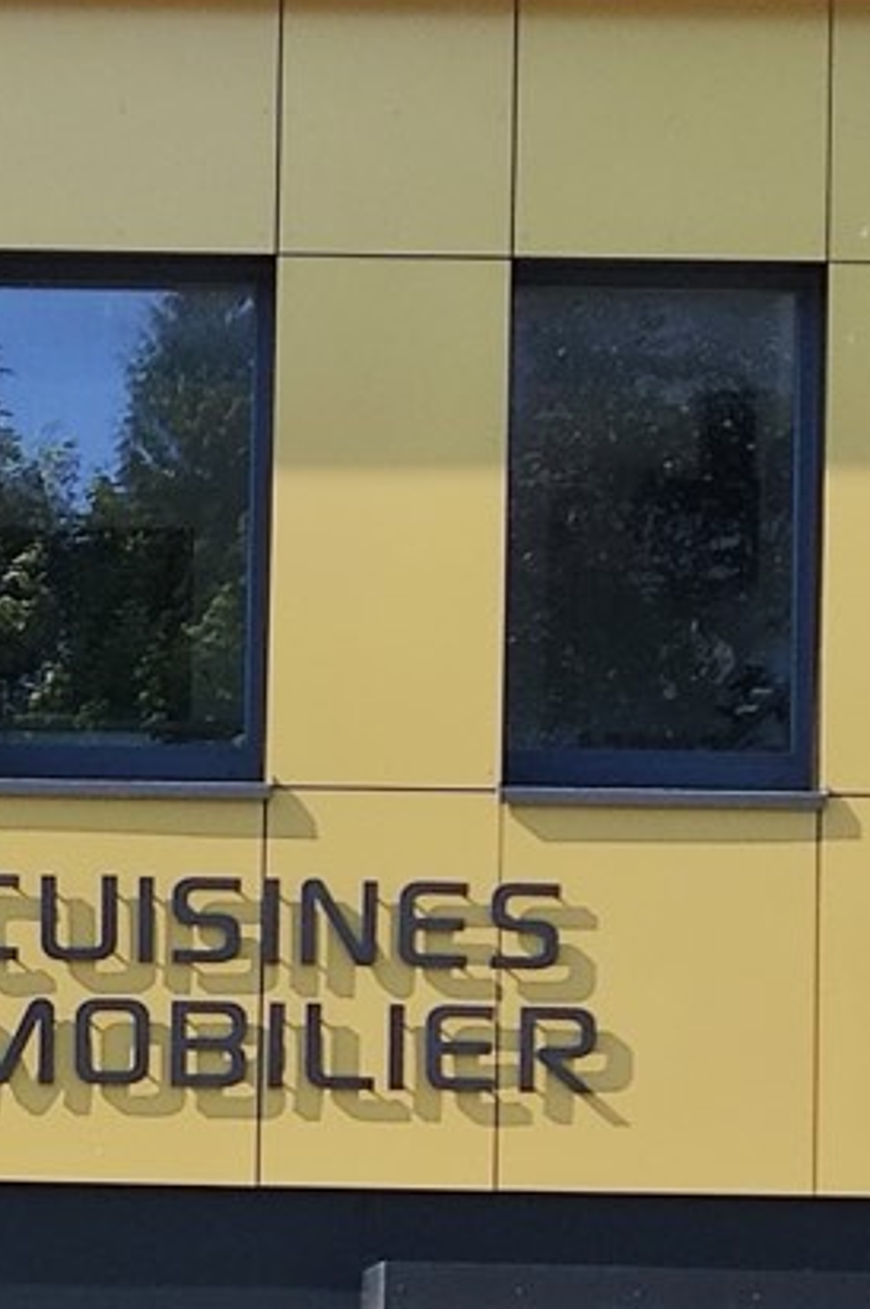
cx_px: -391
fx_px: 3340
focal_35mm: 92
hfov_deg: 14.0
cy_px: 1325
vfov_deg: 21.4
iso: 50
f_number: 1.79
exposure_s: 1/1030
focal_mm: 4.71
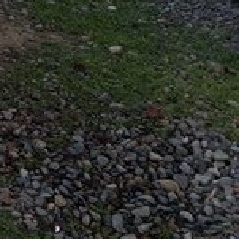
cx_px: -199
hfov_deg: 14.6
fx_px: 812
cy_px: -116
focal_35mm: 104
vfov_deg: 15.5
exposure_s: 1/573
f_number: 1.9
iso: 40
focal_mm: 3.6
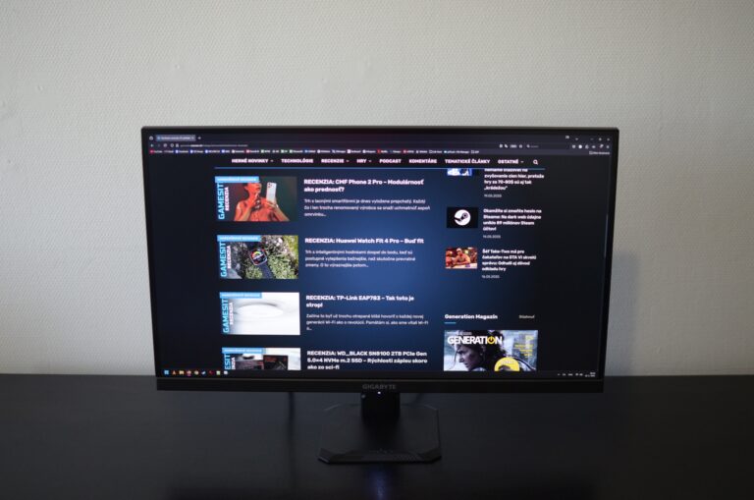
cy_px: 250
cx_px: 377
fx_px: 1098
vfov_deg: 25.7
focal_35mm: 52
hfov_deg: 37.9
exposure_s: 1/250
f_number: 1.8
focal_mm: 35
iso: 640
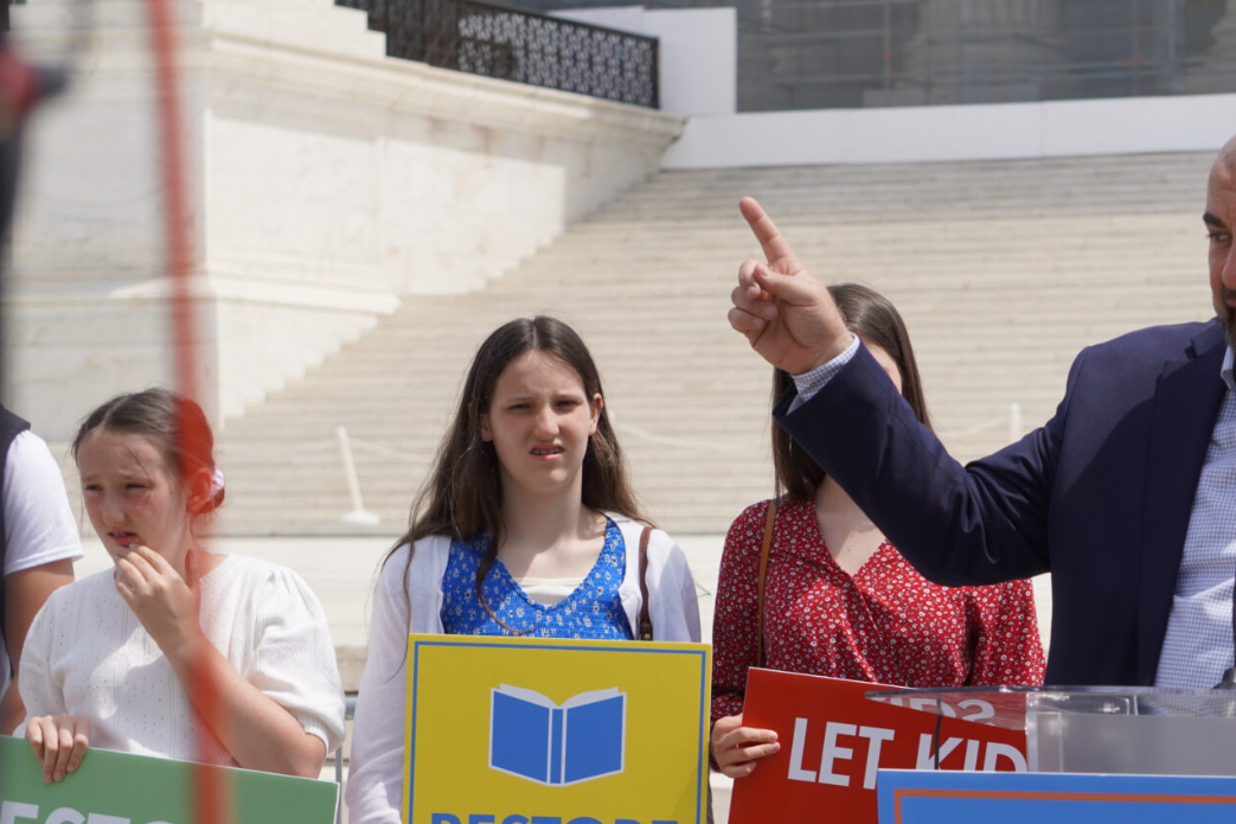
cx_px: 835
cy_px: 625
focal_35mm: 145
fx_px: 4977
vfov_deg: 9.4
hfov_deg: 14.1
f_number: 5.6
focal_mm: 60
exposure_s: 1/640
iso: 100
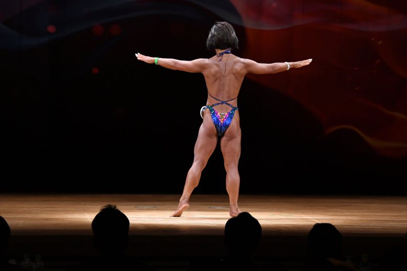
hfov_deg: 8.6
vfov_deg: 5.7
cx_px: 204
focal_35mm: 240
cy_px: 136
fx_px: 2712
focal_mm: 160
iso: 3200
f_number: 5.6
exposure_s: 1/400
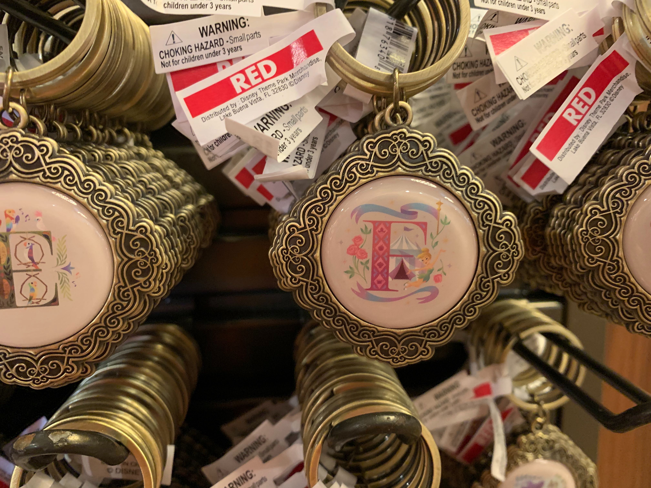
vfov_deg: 53.1
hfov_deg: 67.3
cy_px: 244
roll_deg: +0.8
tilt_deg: -6.9
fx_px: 489
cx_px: 326
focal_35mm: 26
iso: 500
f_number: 1.8
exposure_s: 1/30
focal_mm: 4.25
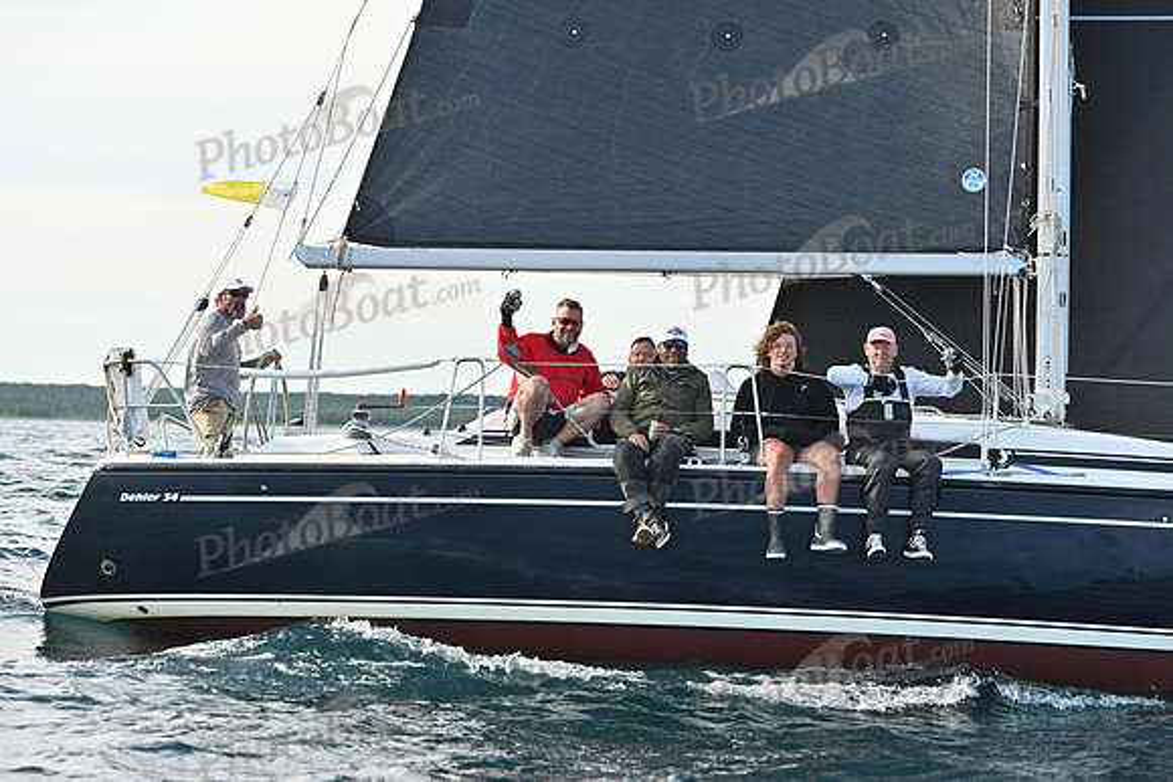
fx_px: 3422
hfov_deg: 19.5
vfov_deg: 13.0
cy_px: 391
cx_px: 586
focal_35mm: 105
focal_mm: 105
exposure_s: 1/1250
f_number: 4
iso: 320
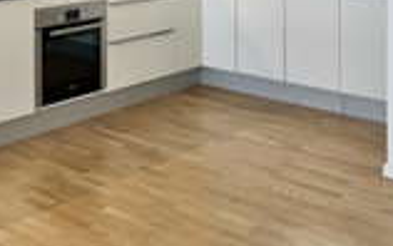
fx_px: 697
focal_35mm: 65
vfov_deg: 18.8
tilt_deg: -3.4
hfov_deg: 31.3
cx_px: 136
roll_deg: +0.3
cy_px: -62
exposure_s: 1/100
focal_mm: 5.1
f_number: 1.6
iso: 100
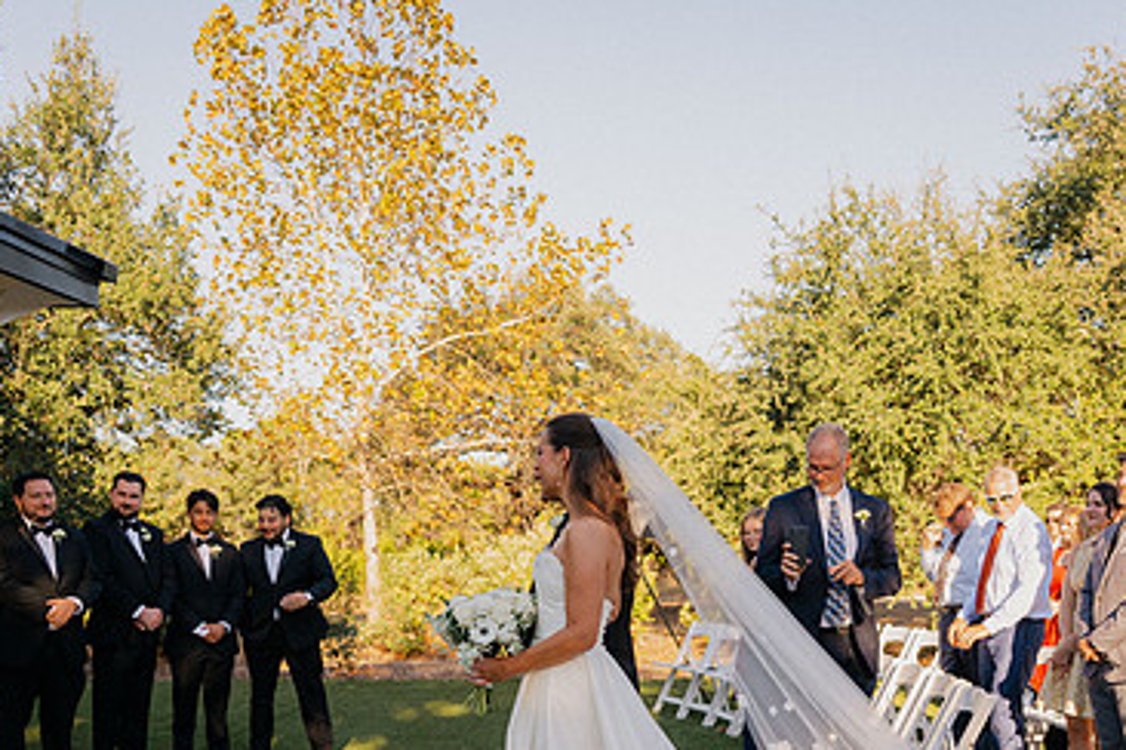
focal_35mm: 38
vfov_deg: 34.1
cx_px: 588
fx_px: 1188
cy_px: 592
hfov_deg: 50.7
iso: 200
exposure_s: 1/2500
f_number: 2.8
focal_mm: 24
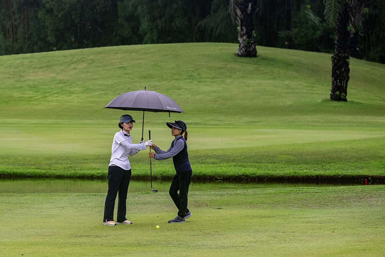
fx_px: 2139
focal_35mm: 200
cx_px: 192
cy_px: 128
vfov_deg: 6.9
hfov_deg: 10.3
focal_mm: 200
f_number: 5.6
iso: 900
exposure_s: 1/800
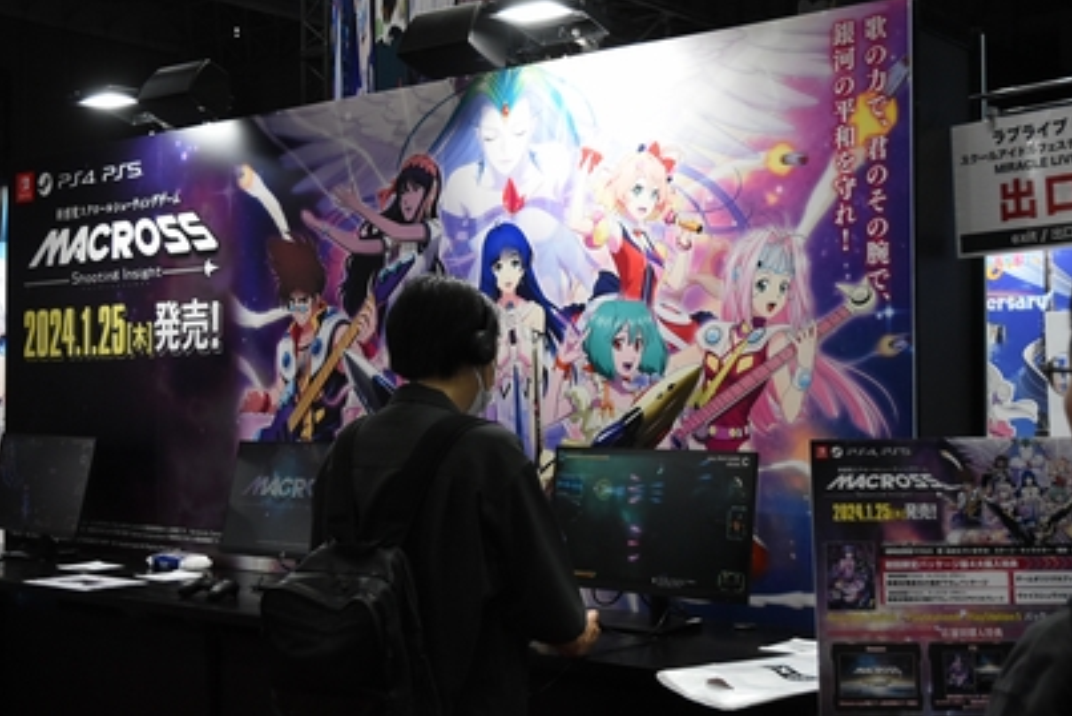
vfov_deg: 28.3
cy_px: 346
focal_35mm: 48
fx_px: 1419
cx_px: 503
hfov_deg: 41.4
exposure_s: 1/640
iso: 2000
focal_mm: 25
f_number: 4.5
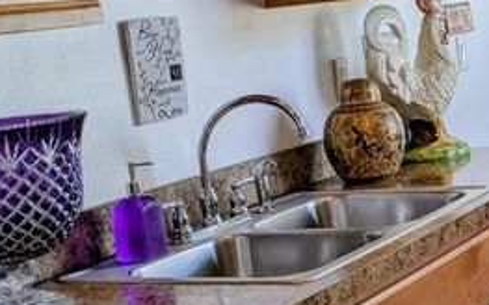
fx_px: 1145
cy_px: 168
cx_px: 456
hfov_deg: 23.4
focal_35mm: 86
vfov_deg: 15.2
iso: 58
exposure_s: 1/120
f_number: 1.89
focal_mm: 5.43
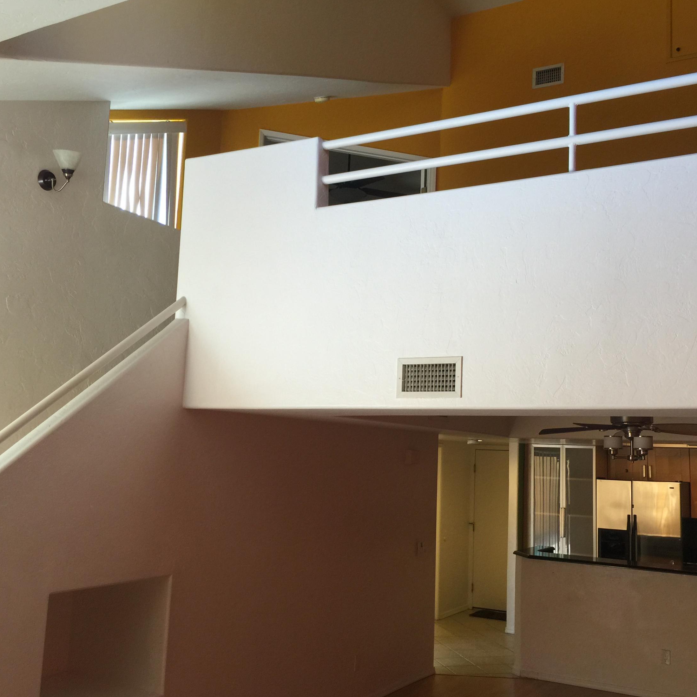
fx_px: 797
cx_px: 397
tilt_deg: +8.7
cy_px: 350
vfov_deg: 47.2
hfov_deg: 47.1
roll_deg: -3.4
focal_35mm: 35
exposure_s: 1/30
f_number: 2.2
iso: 40
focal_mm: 4.15
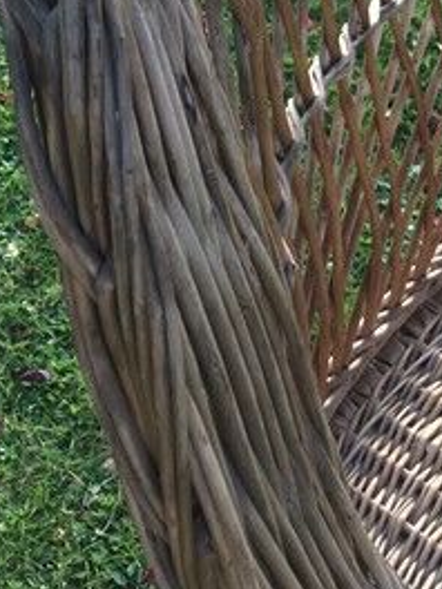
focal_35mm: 66
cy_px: 13
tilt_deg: -36.2
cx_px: 259
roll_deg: -2.4
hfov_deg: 22.2
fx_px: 1124
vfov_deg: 27.8
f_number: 2.2
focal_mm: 4.15
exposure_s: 1/160
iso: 32
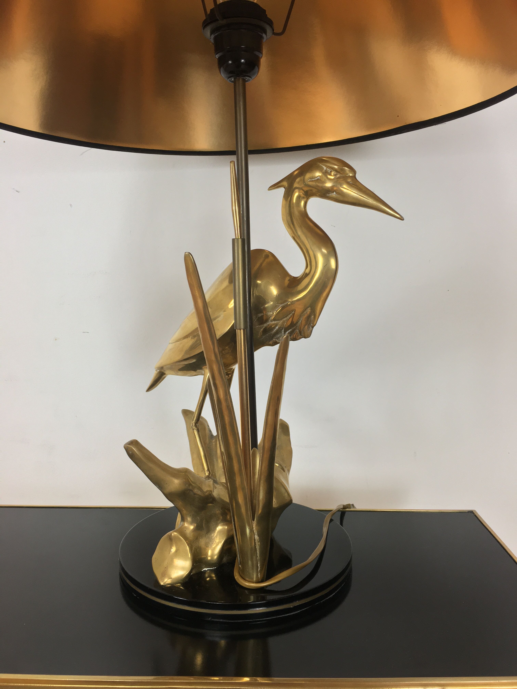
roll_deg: -0.6
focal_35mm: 29
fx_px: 577
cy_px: 344
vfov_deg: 61.7
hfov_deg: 48.2
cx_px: 258
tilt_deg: -8.0
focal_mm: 4.15
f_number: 2.2
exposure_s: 1/33
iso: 50
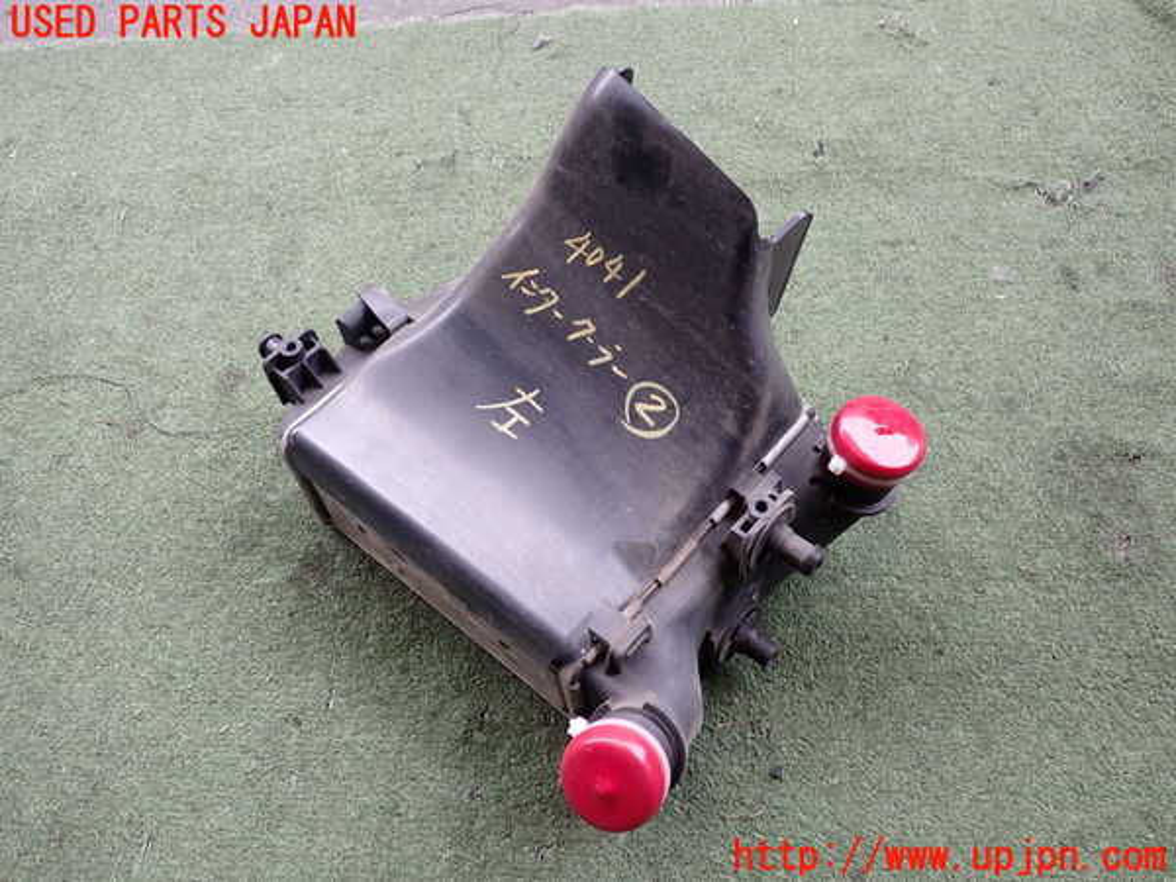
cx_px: 588
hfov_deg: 60.0
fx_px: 1019
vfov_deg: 46.8
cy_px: 441
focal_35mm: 30
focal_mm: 5.4
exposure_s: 1/125
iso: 200
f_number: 2.3
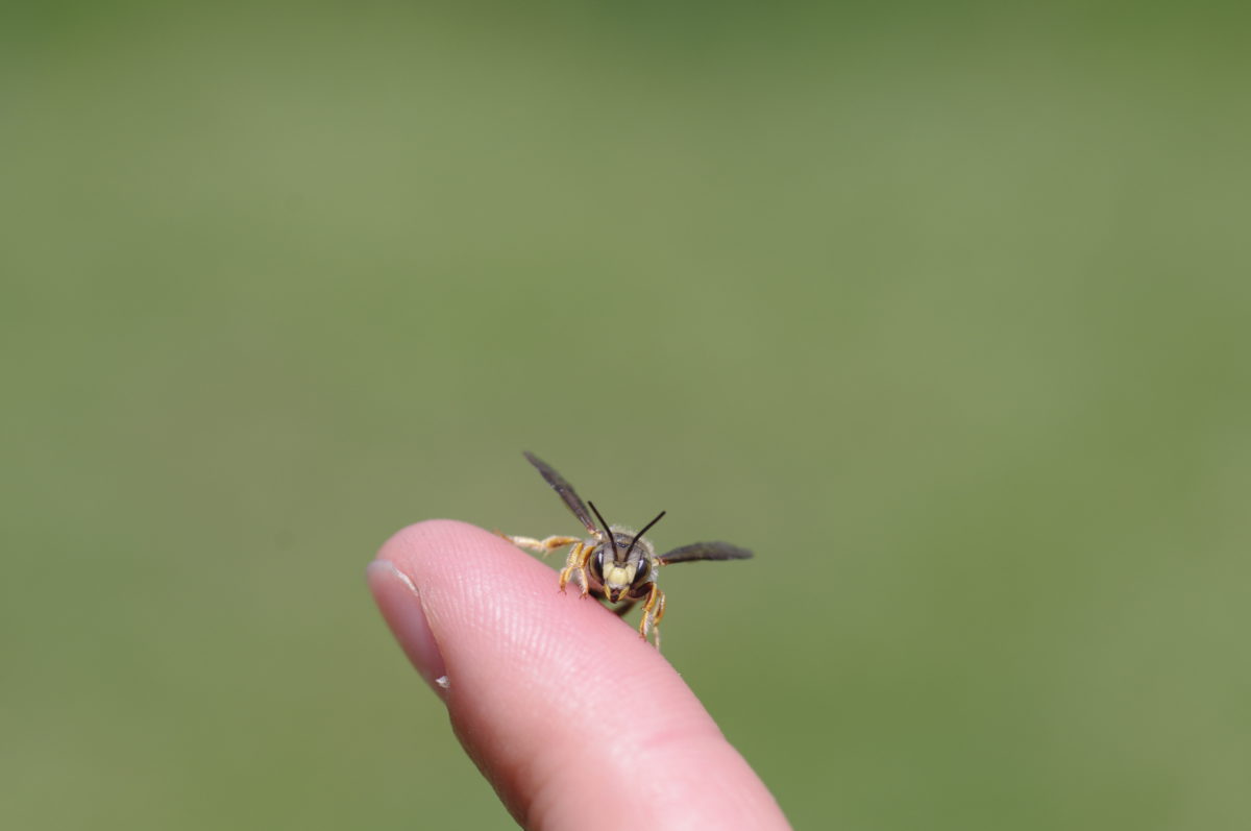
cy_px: 416
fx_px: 3644
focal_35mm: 105
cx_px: 626
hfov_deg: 19.5
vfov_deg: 13.0
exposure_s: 1/640
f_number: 5.6
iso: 200
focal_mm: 70
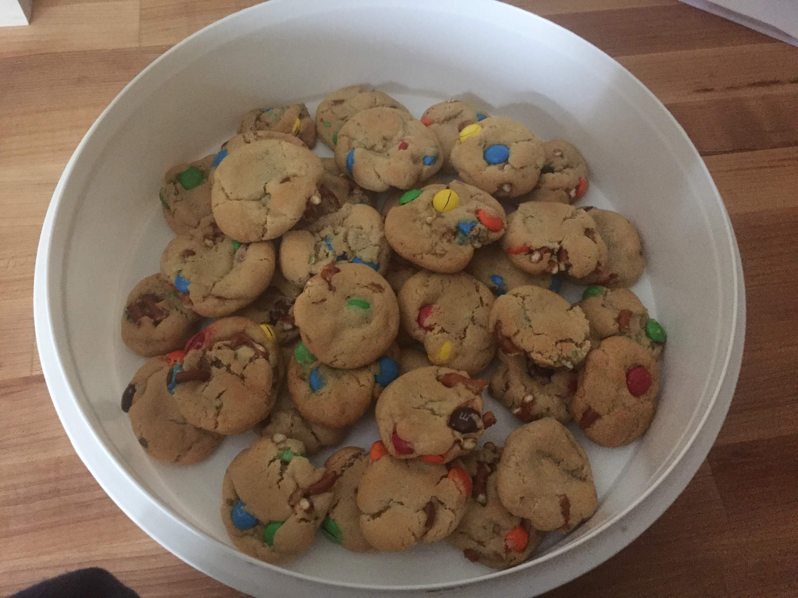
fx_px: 668
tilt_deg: -63.9
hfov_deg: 61.7
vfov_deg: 48.2
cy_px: 299
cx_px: 399
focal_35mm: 29
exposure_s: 1/15
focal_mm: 4.15
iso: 400
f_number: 2.2
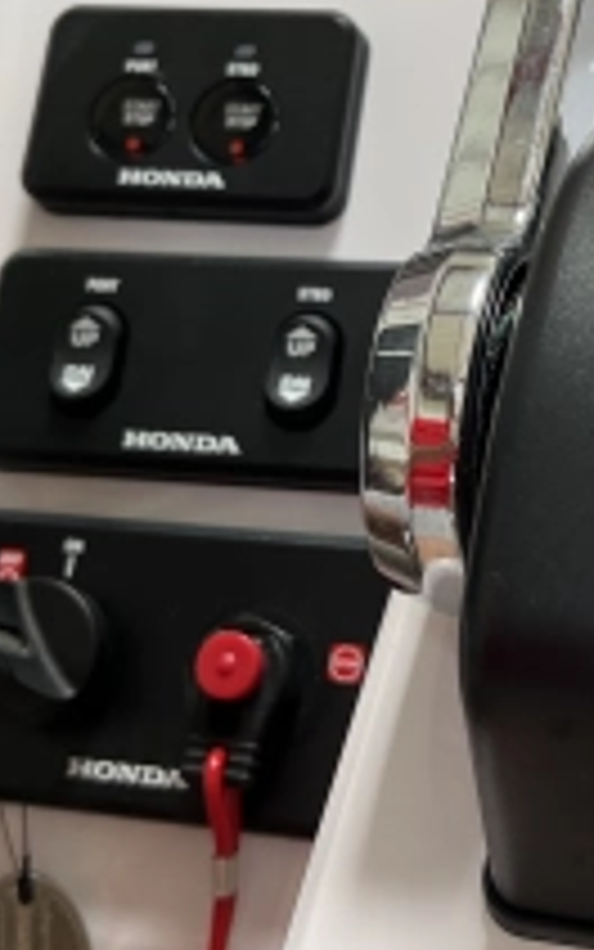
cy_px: 286
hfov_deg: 18.0
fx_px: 1864
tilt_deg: -24.8
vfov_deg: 28.3
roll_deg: +4.6
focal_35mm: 72
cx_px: 464
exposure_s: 1/121
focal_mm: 5.7
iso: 50
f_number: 1.5
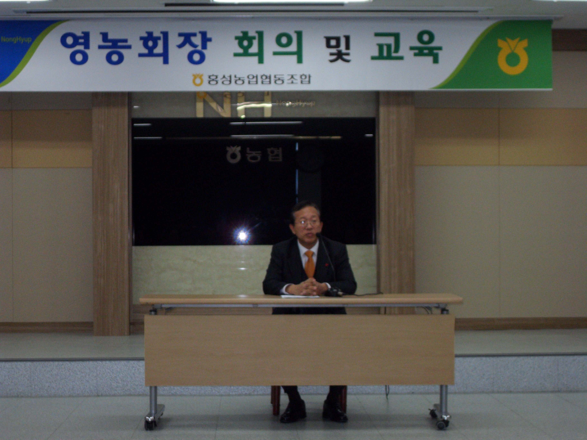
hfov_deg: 24.7
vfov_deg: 18.7
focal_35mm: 79
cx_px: 294
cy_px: 220
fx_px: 1340
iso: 320
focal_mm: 13.5
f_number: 4.4
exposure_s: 1/90
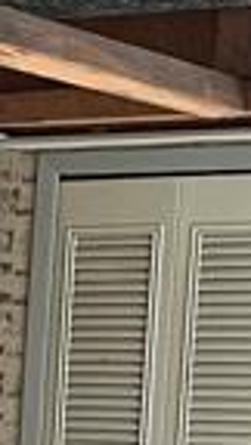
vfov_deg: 10.4
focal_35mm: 202
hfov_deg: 5.8
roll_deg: -1.5
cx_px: -347
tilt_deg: -7.5
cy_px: 627
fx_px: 2390
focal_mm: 5.7
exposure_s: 1/60
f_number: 1.5
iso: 200
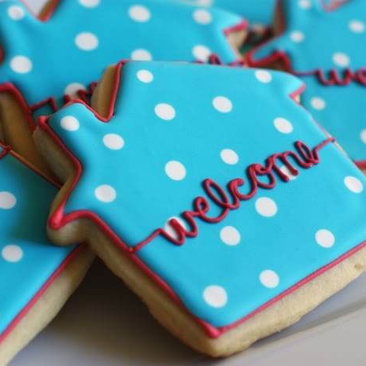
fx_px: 1148
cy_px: 184
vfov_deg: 18.1
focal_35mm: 96
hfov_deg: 18.1
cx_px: 203
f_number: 3.5
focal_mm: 50
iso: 200
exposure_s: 1/40
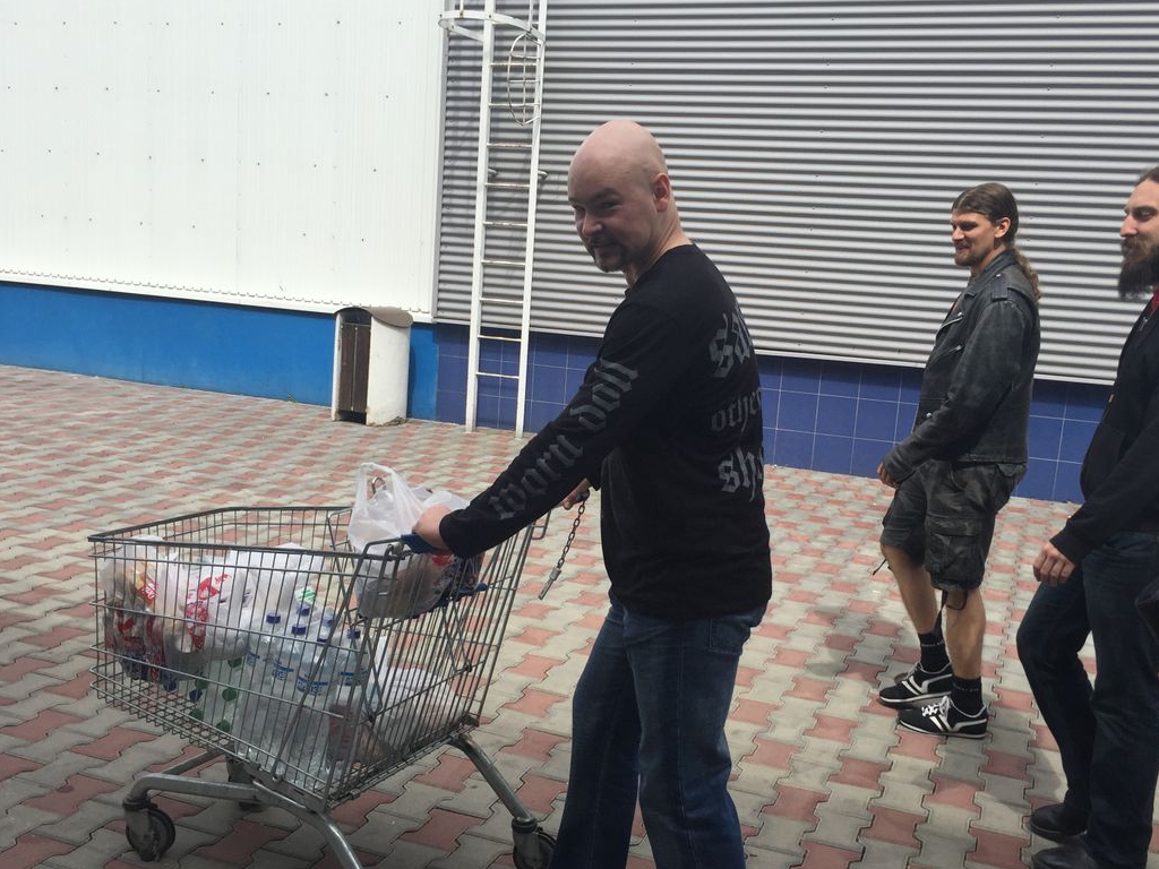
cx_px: 623
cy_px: 475
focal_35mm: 34
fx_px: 1138
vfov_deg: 41.8
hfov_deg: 53.9
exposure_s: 1/1883
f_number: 2.2
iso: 32
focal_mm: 4.15
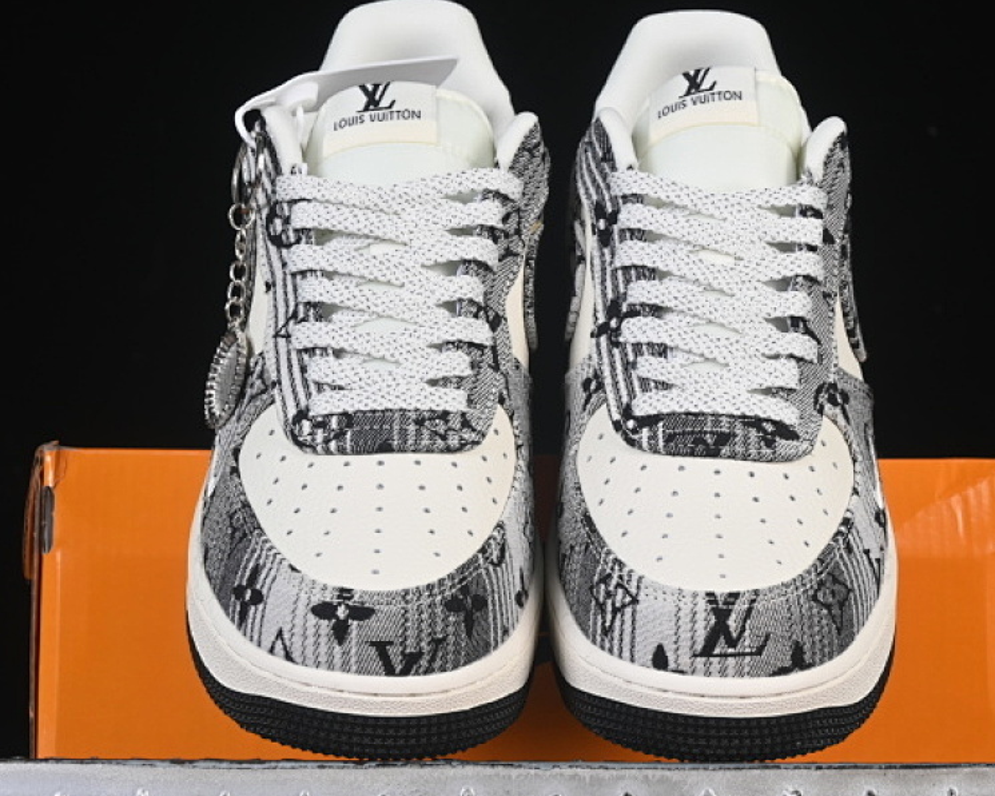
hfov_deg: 18.8
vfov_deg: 15.1
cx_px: 529
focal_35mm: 102
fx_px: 3004
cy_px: 463
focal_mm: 50
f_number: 8
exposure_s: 1/60
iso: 160
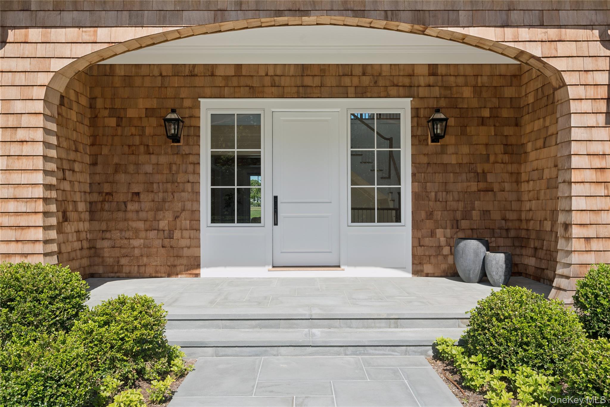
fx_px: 457
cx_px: 305
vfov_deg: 47.9
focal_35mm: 27
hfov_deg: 67.4
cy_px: 204
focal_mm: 27
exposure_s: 1/125
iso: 100
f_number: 10
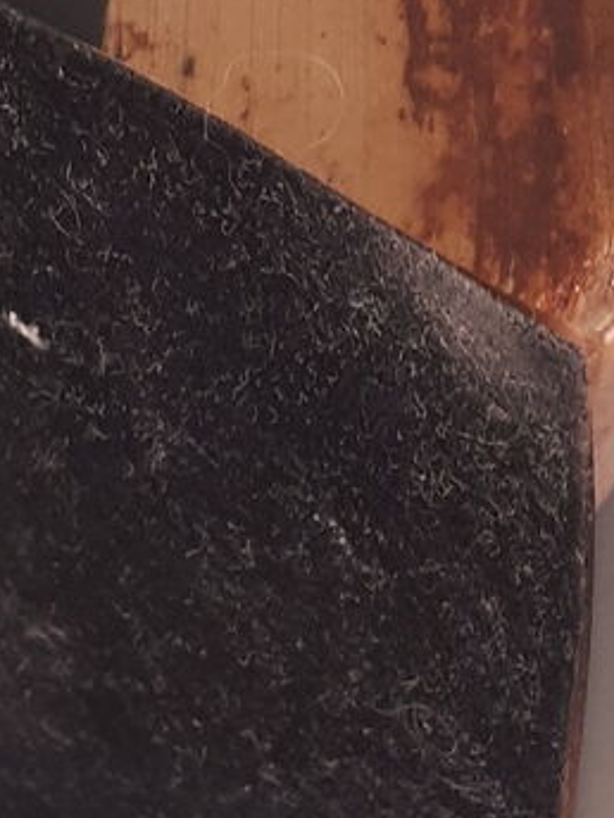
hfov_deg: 9.5
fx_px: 3713
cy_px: 312
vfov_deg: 12.6
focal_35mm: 157
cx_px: 240
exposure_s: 1/33
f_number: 1.9
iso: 100
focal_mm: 3.6
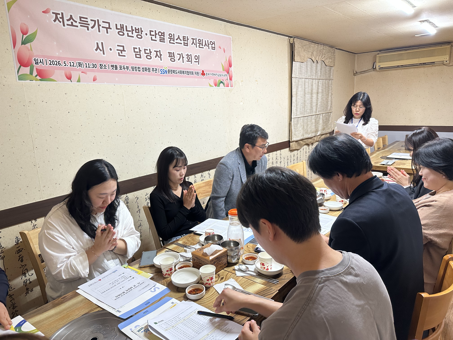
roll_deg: +2.2
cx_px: 226
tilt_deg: -11.9
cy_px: 170
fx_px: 314
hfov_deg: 71.6
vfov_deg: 56.8
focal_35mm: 24
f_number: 1.78
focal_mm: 6.86
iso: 160
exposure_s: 1/60
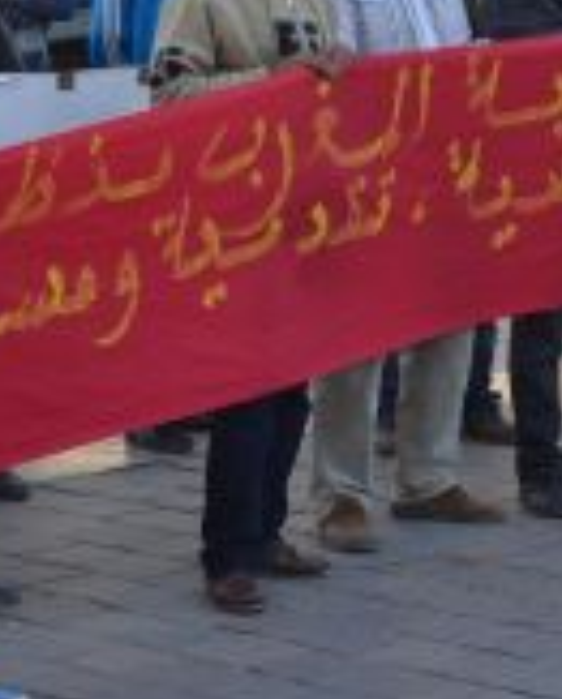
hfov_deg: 9.4
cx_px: 914
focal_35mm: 160
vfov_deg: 12.0
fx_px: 3314
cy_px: 120
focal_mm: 29
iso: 110
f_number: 5.6
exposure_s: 1/125
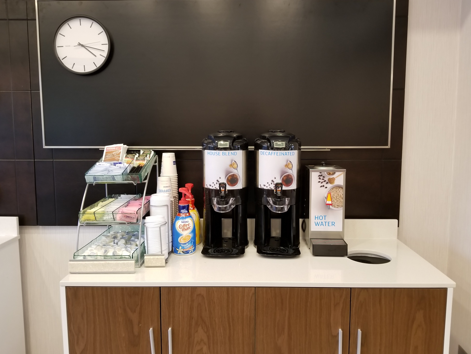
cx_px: 238
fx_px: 367
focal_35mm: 27
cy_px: 175
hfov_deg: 65.3
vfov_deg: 51.4
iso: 160
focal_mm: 4.25
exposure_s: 1/30
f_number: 1.7
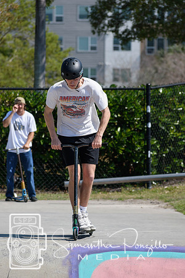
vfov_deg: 8.9
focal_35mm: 232
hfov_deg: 5.9
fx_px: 1792
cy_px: 139
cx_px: 92
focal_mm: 155
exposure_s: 1/2000
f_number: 5.6
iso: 280
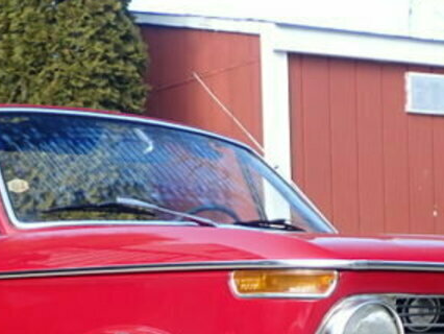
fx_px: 1373
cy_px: 411
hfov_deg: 18.4
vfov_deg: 13.4
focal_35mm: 107
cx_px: 183
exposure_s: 1/125
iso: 100
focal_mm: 6.83
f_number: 2.7
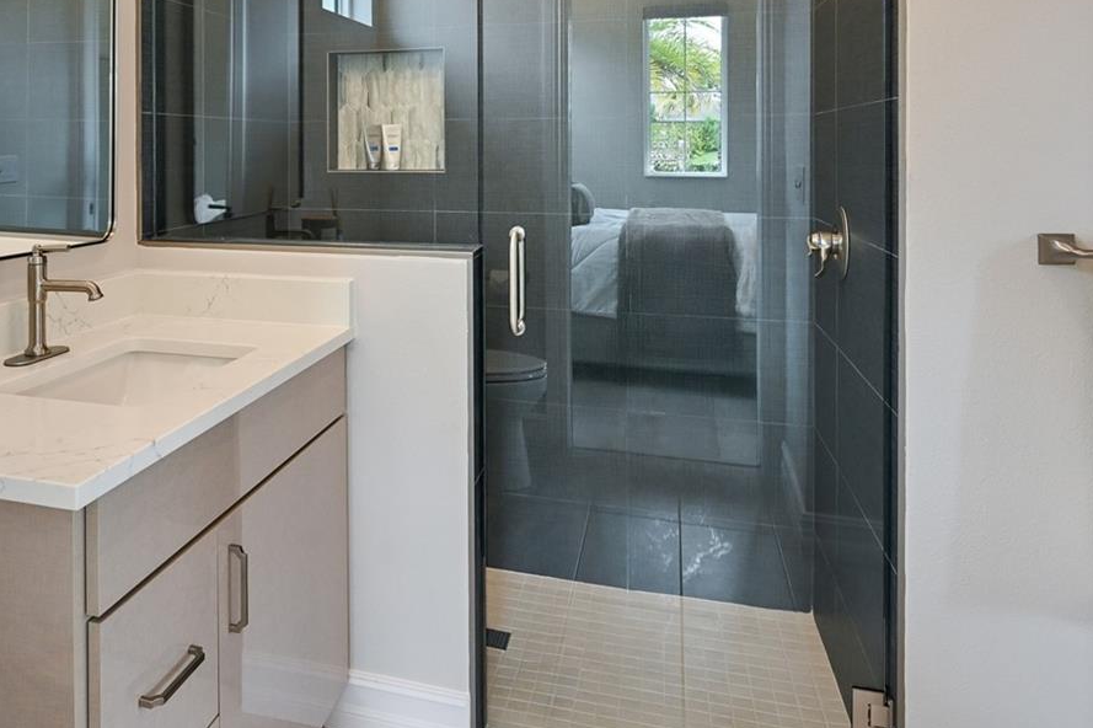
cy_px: 148
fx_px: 847
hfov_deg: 63.7
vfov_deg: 44.3
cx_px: 350
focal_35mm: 28
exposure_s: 1/25
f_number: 8
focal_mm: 15.5
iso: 800
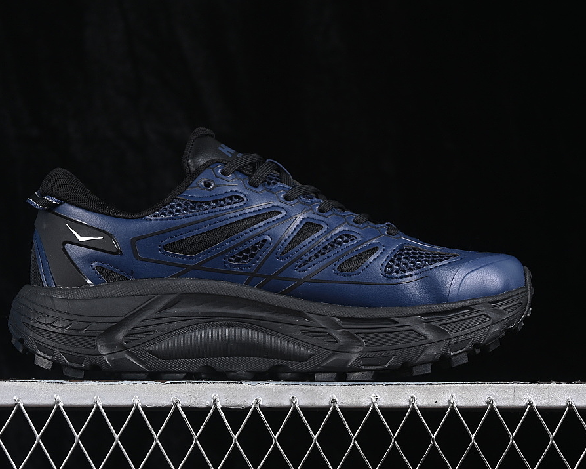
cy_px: 235
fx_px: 1474
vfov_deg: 18.1
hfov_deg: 22.5
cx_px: 266
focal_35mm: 85
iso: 160
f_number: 6.3
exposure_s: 1/60
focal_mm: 50
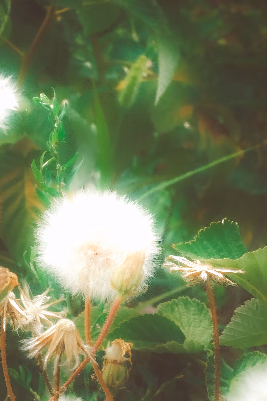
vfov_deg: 14.5
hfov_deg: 9.8
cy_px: 352
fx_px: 1557
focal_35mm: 140
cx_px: 58
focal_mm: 35
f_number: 16
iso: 640
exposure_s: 1/105
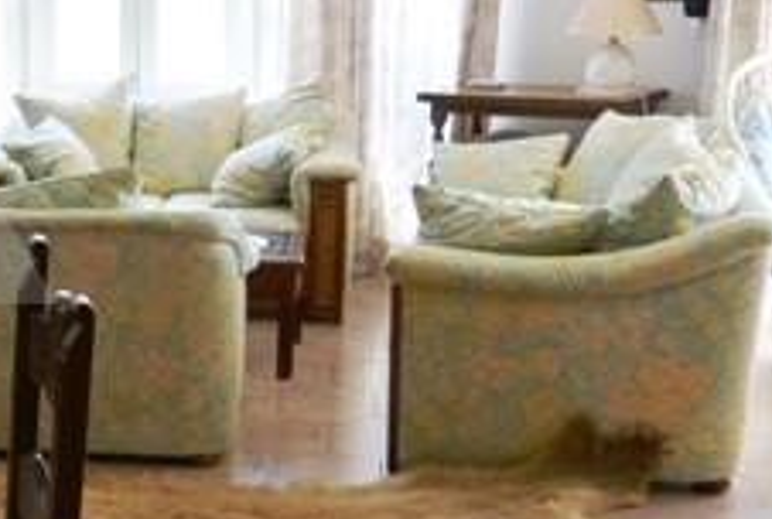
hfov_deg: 23.1
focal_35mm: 82
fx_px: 1763
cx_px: -102
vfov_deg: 16.7
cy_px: 369
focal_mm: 11
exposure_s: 1/125
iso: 400
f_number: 3.5
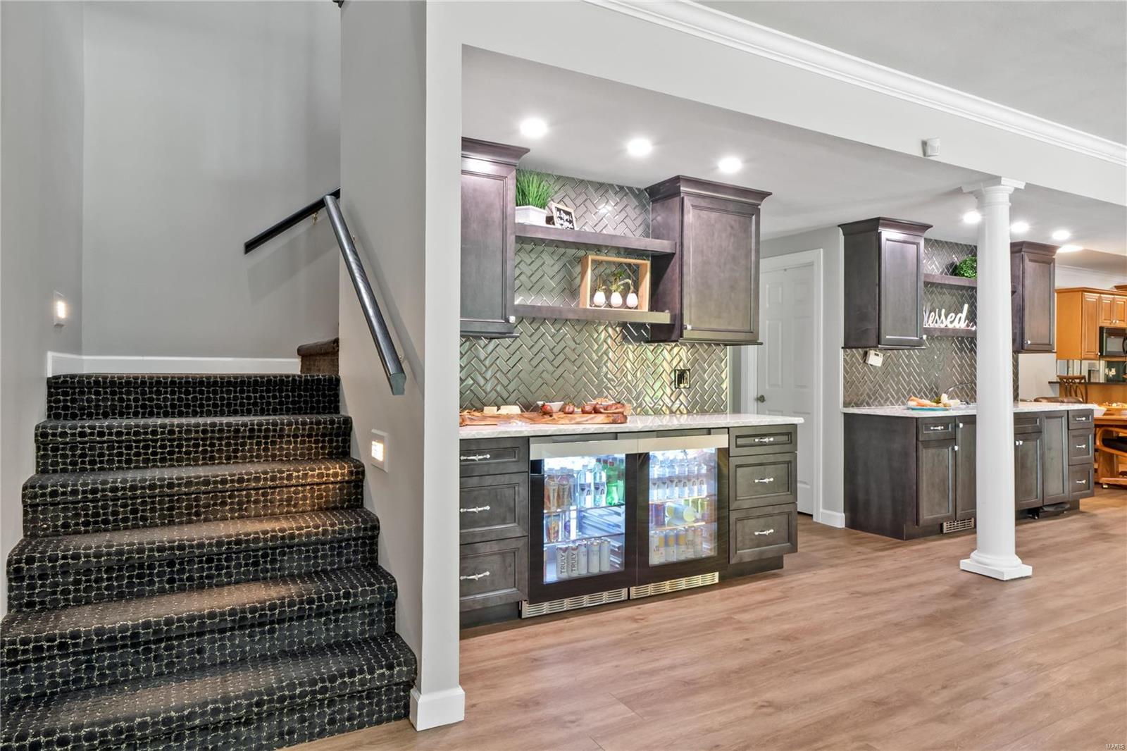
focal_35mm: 22
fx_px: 689
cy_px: 376
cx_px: 564
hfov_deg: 78.6
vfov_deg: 57.2
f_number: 10
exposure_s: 2.5
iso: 400
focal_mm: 11
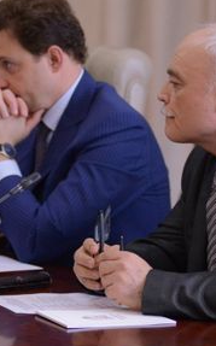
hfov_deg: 5.7
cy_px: 162
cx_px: -12
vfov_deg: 9.2
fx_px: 2151
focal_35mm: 228
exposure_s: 1/800
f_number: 3.2
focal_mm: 92
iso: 4000
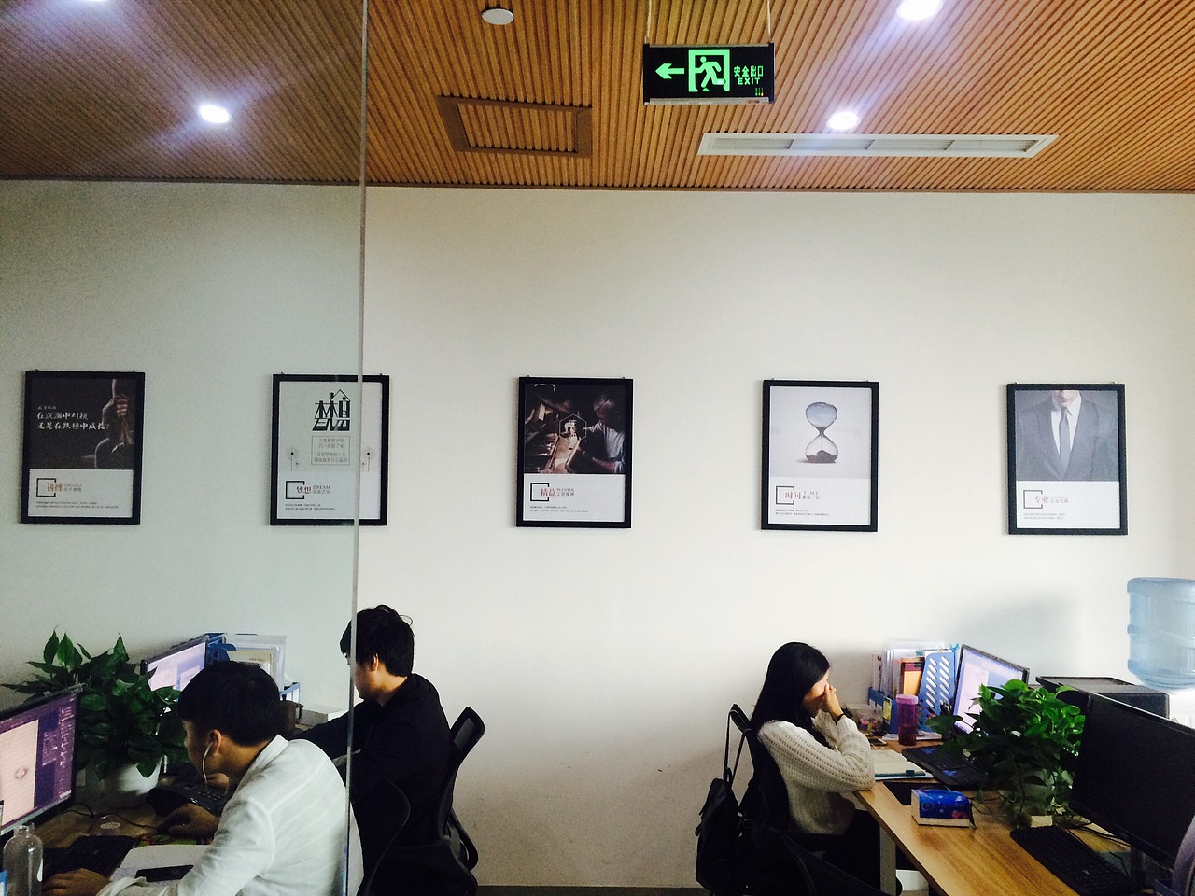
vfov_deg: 48.2
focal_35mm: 29
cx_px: 598
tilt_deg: +3.2
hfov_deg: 61.7
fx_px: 1001
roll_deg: -0.5
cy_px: 448
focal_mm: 4.15
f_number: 2.2
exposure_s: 1/33
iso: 125
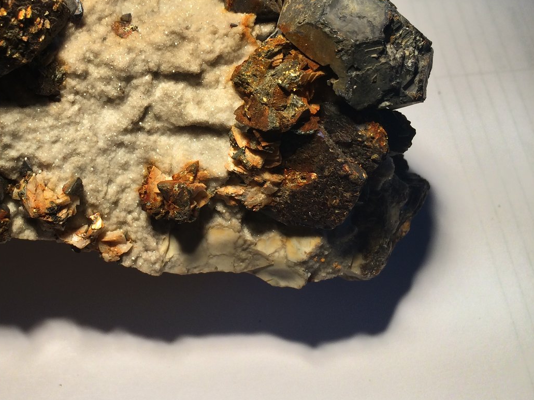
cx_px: 125
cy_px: 125
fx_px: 694
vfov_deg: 31.8
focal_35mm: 45
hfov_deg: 40.7
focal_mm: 4.15
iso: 32
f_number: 2.2
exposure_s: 1/250
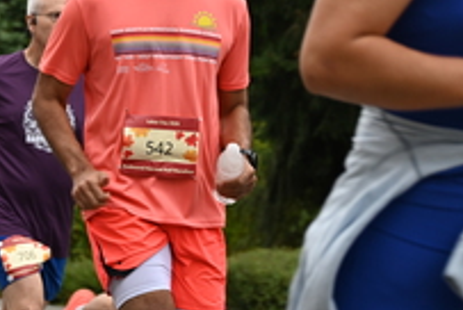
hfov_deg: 8.3
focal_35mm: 246
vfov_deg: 5.6
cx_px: -123
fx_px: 3168
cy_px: 44
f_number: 6.3
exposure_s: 1/160
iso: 400
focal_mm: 91
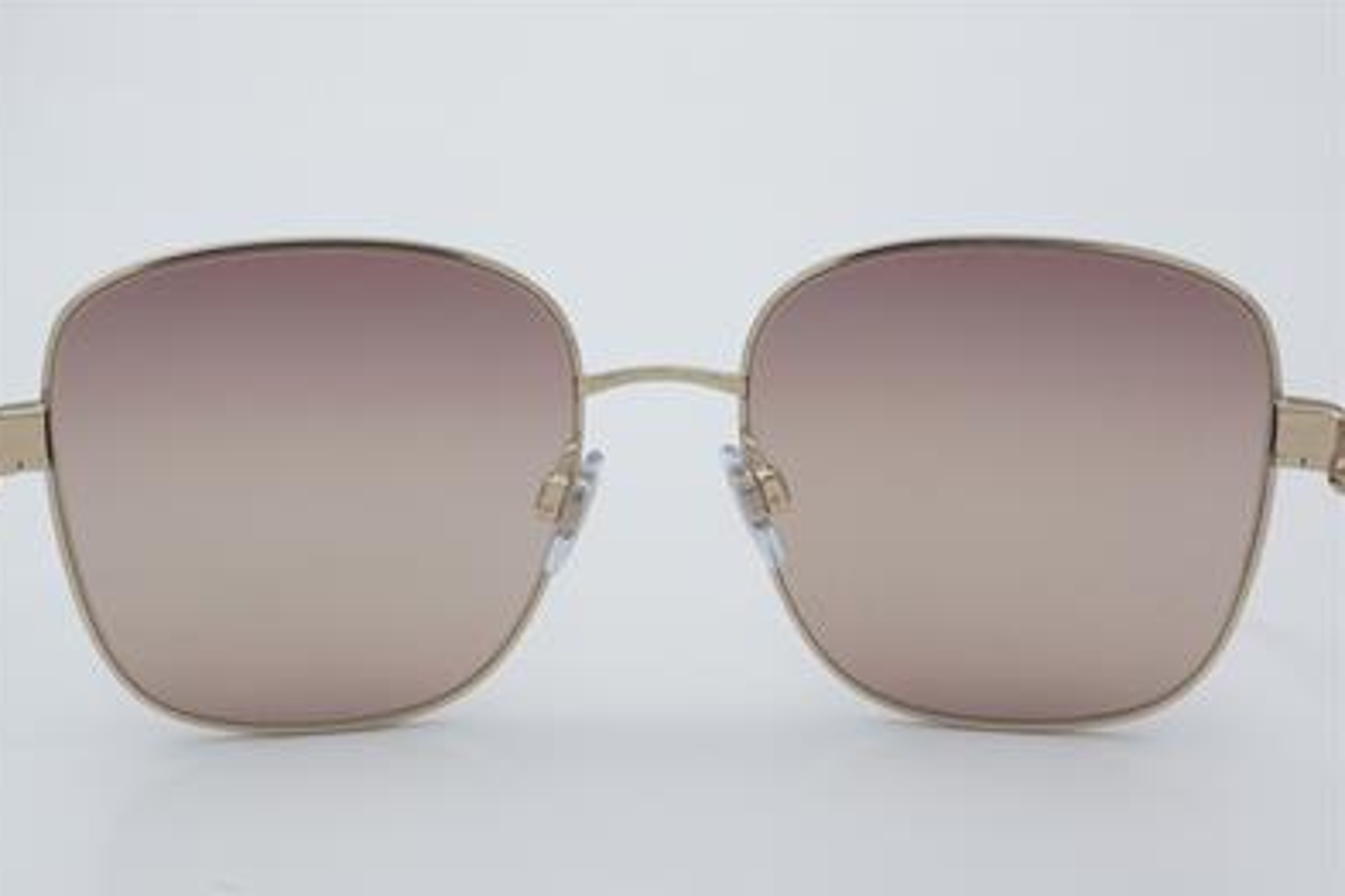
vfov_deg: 22.3
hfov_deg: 32.9
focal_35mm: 61
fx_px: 2279
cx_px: 664
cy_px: 448
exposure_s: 1/4
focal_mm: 40
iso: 100
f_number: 32
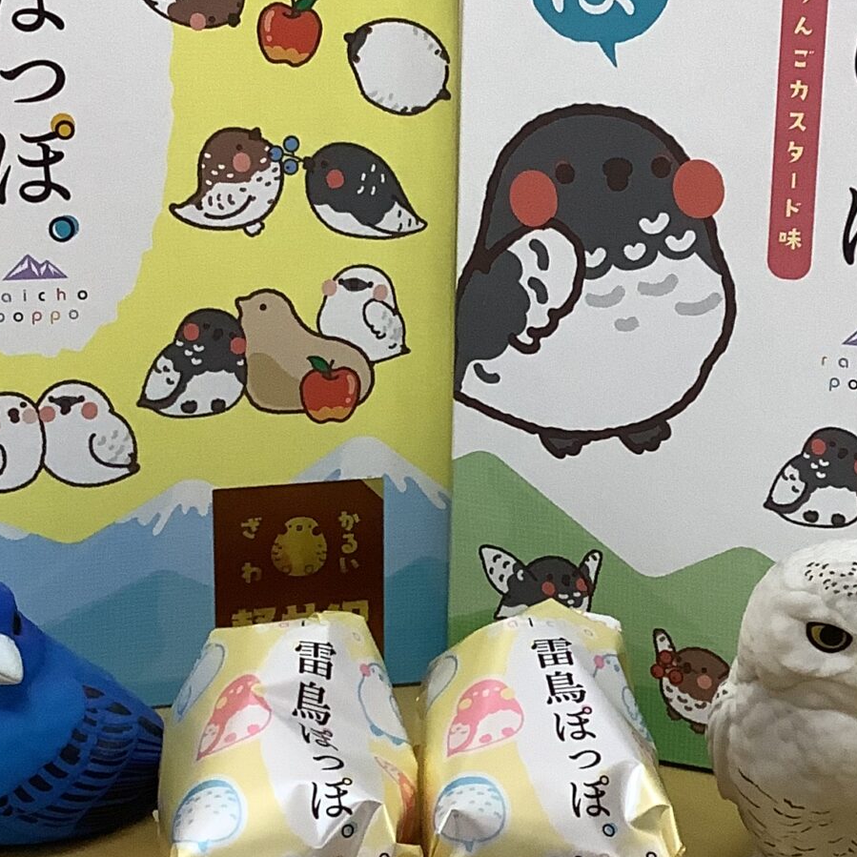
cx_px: 503
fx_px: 2185
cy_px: 438
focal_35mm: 78
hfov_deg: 22.2
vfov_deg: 22.2
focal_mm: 3.3
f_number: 2.4
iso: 125
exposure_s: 1/50
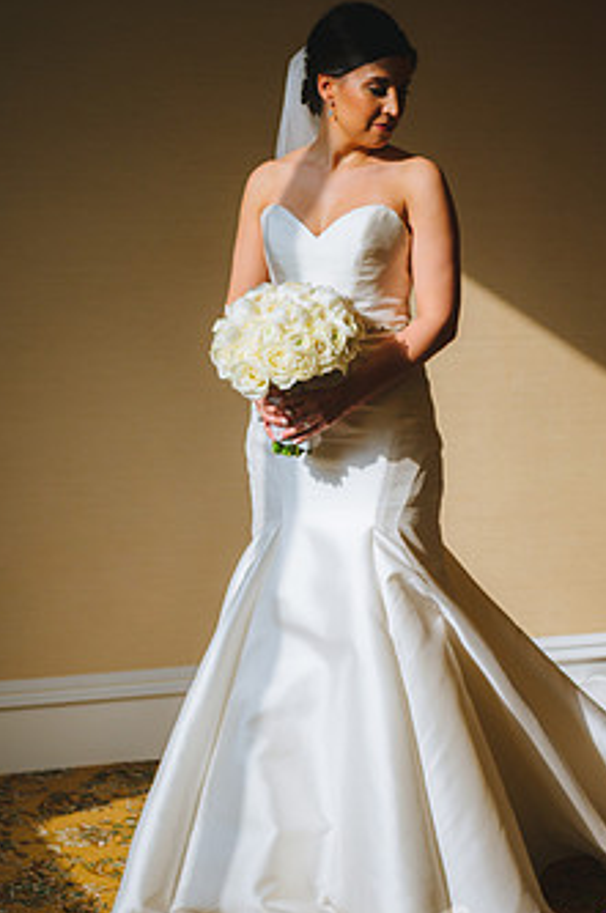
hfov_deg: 16.8
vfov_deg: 25.1
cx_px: 388
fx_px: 2052
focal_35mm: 81
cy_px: 483
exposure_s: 1/2500
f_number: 2.8
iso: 400
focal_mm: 60
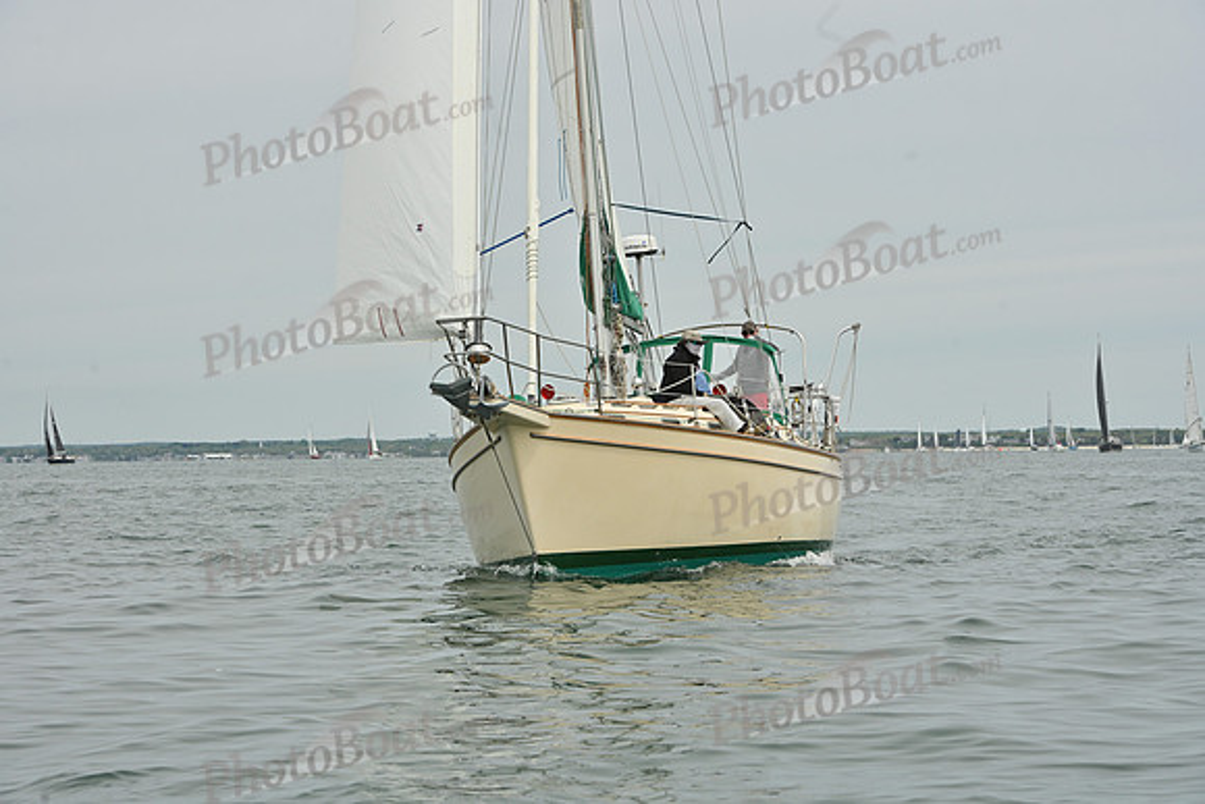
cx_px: 602
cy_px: 402
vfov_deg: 12.5
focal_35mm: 110
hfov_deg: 18.6
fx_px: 3683
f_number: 9
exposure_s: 1/1250
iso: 320
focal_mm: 110
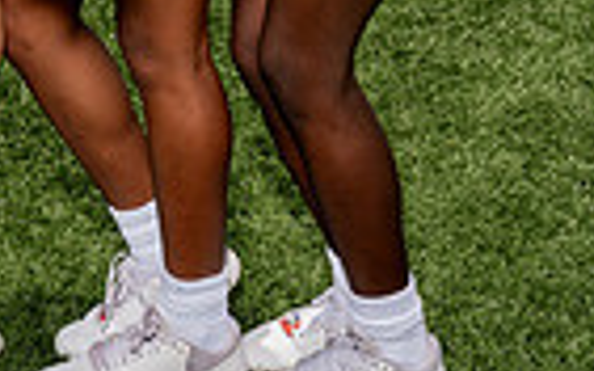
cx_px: 110
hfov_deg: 15.9
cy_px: -489
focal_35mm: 130
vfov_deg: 9.1
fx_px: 2104
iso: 100
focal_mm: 40
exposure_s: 1/200
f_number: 10
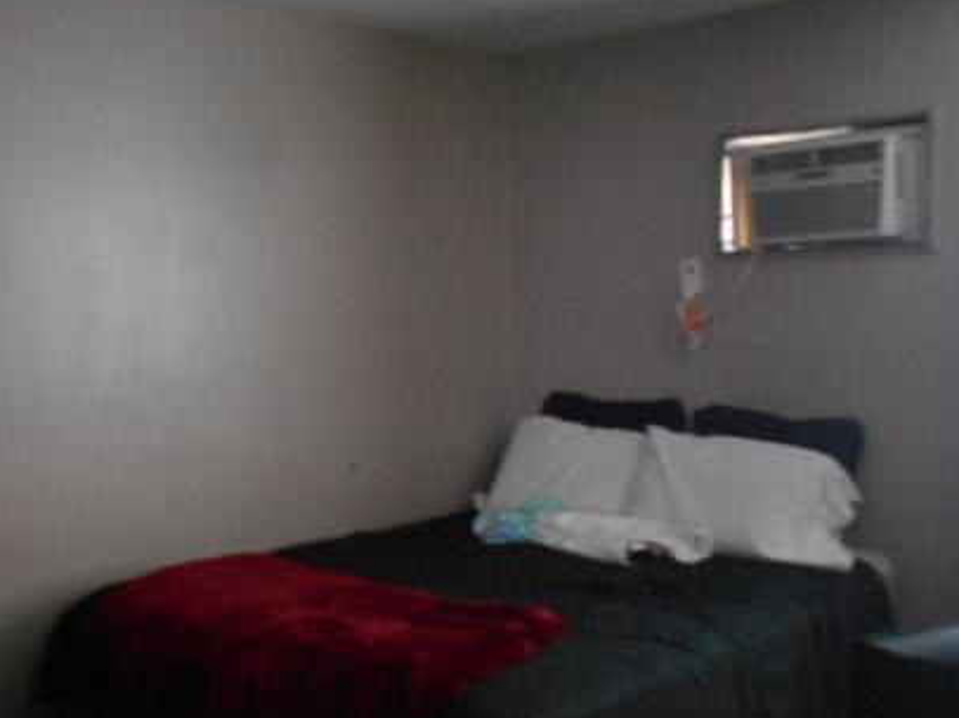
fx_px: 1135
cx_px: 335
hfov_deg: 45.2
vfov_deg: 35.1
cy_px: 387
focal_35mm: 41
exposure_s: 1/15
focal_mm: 4.6
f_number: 3.2
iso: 450
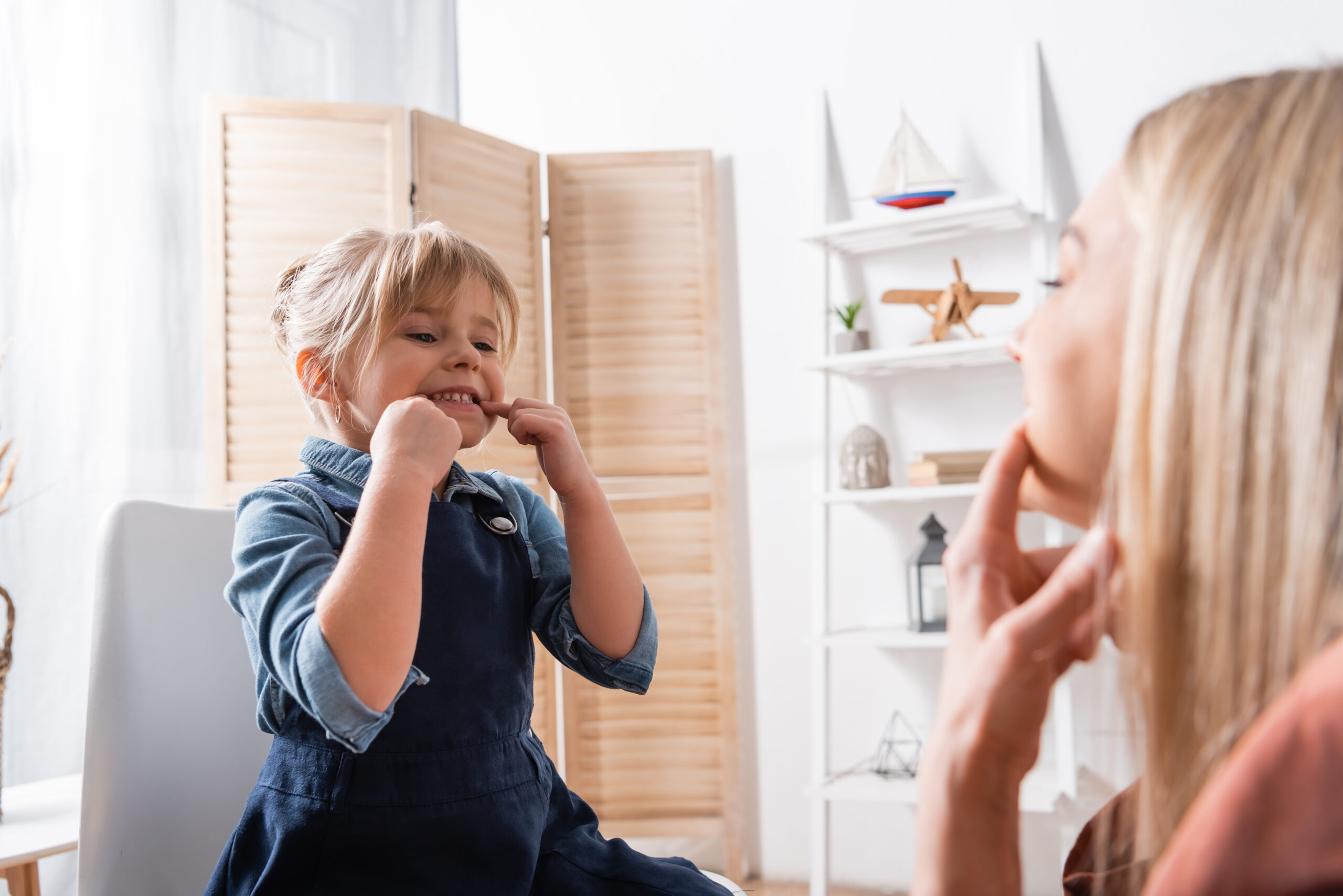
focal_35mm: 34
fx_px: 1269
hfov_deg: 55.8
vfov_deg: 38.9
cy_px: 448
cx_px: 672
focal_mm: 34
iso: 125
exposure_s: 1/200
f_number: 4
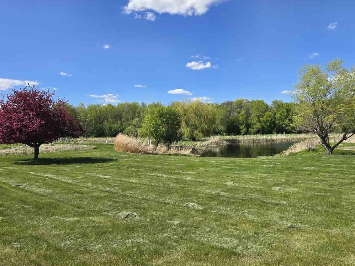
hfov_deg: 67.3
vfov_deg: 53.0
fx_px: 267
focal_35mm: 26
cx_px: 186
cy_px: 144
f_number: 1.7
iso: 12
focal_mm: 6.3
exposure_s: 1/1036
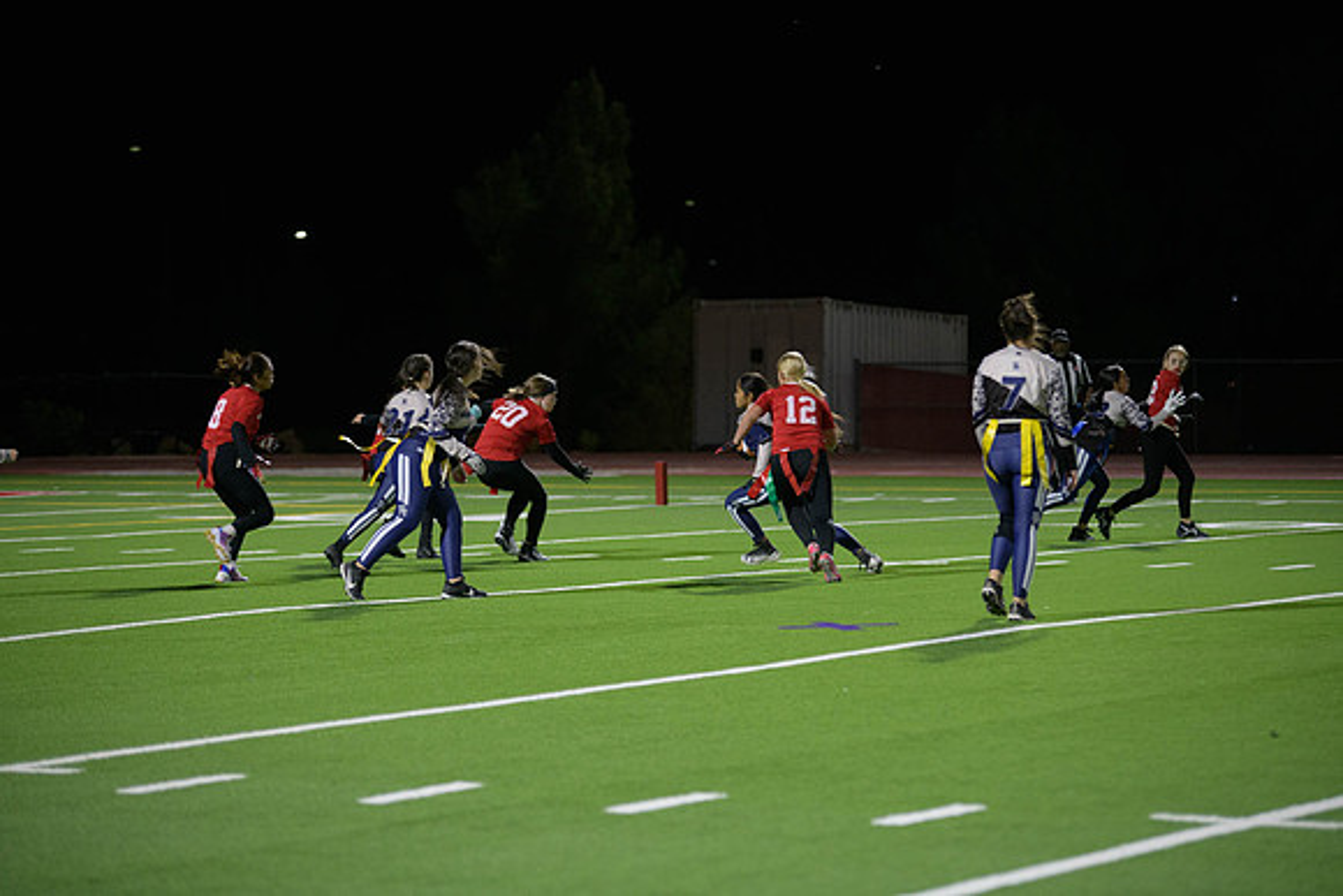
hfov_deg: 15.8
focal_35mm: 130
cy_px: 448
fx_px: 4851
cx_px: 672
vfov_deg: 10.6
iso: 2800
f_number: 2.8
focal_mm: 130
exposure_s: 1/640
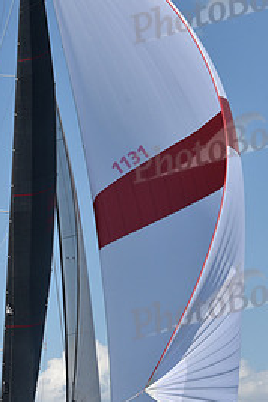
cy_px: 244
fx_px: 1697
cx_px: 53
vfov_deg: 13.5
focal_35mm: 152
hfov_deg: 9.0
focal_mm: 70
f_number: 10
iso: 320
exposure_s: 1/1250
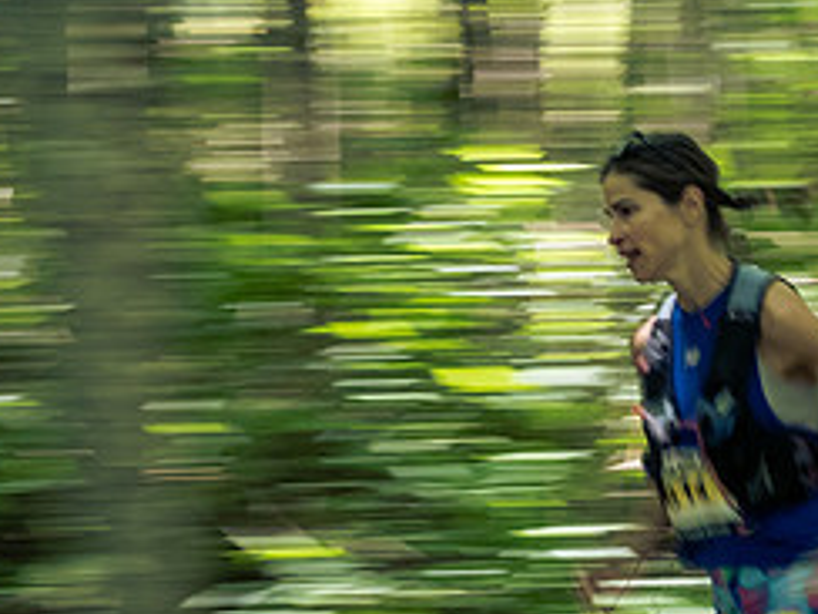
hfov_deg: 14.1
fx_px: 3261
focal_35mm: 138
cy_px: 451
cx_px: 761
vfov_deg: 10.7
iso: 640
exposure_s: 1/25
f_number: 9
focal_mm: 29
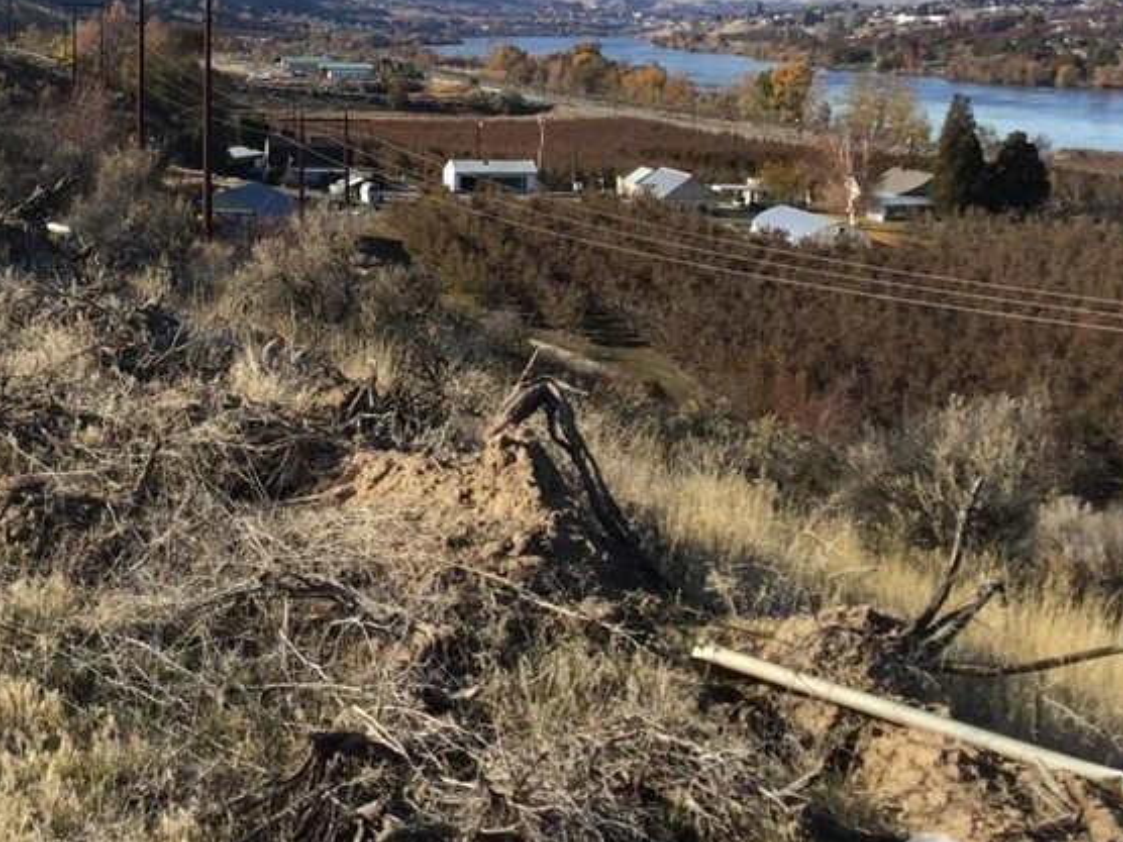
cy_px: 150
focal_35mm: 57
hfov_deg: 32.8
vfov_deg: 25.2
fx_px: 1849
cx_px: 213
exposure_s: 1/1087
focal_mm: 3.3
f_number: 2.4
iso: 25
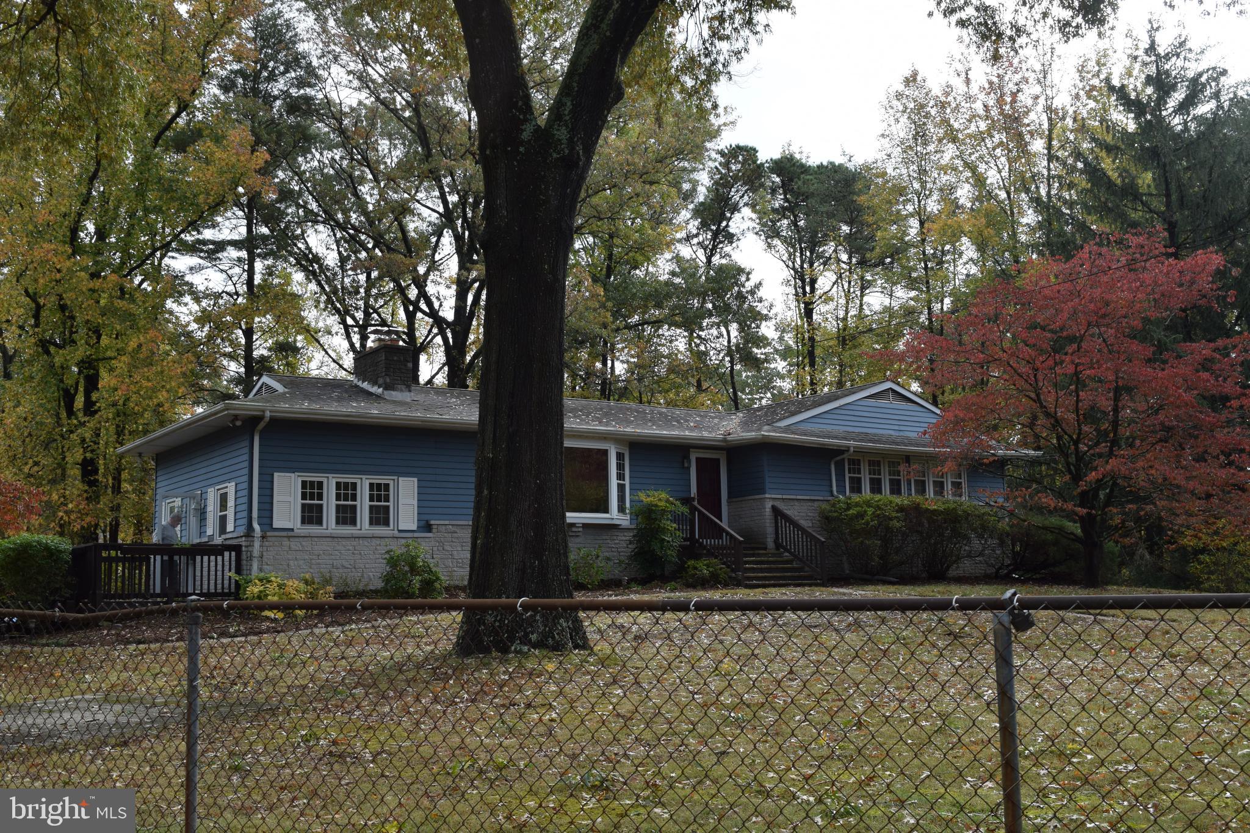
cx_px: 625
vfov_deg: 36.9
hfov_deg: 53.1
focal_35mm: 36
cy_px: 416
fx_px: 1250
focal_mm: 24
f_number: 8
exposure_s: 1/250
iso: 250
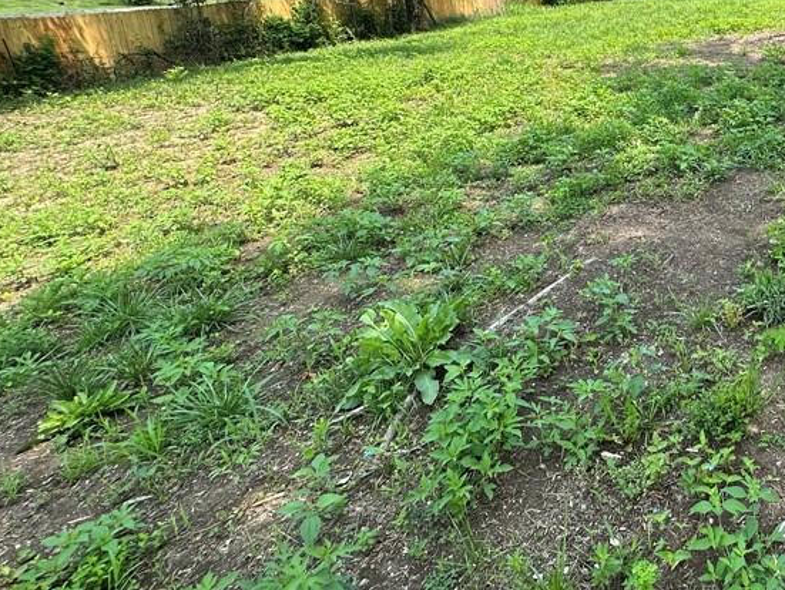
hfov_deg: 59.3
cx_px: 677
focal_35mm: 26
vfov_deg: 50.1
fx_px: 590
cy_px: 123
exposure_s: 1/525
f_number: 2.2
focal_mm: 2.22
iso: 40
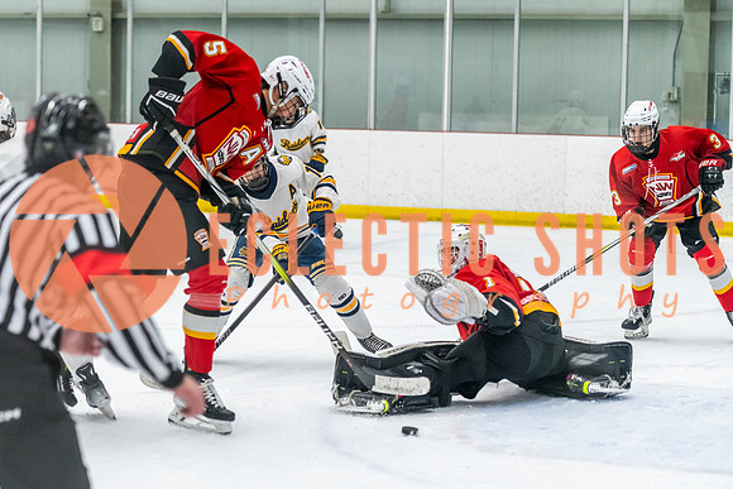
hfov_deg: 19.0
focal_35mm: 108
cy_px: 282
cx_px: 254
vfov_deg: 12.7
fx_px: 2190
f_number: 2.8
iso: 3200
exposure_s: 1/800
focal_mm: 82
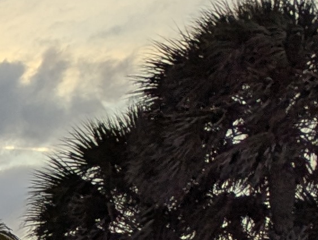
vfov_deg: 8.3
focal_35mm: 174
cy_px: 423
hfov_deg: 8.9
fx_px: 1601
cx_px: -682
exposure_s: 1/300
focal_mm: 6.81
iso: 46
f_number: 1.85
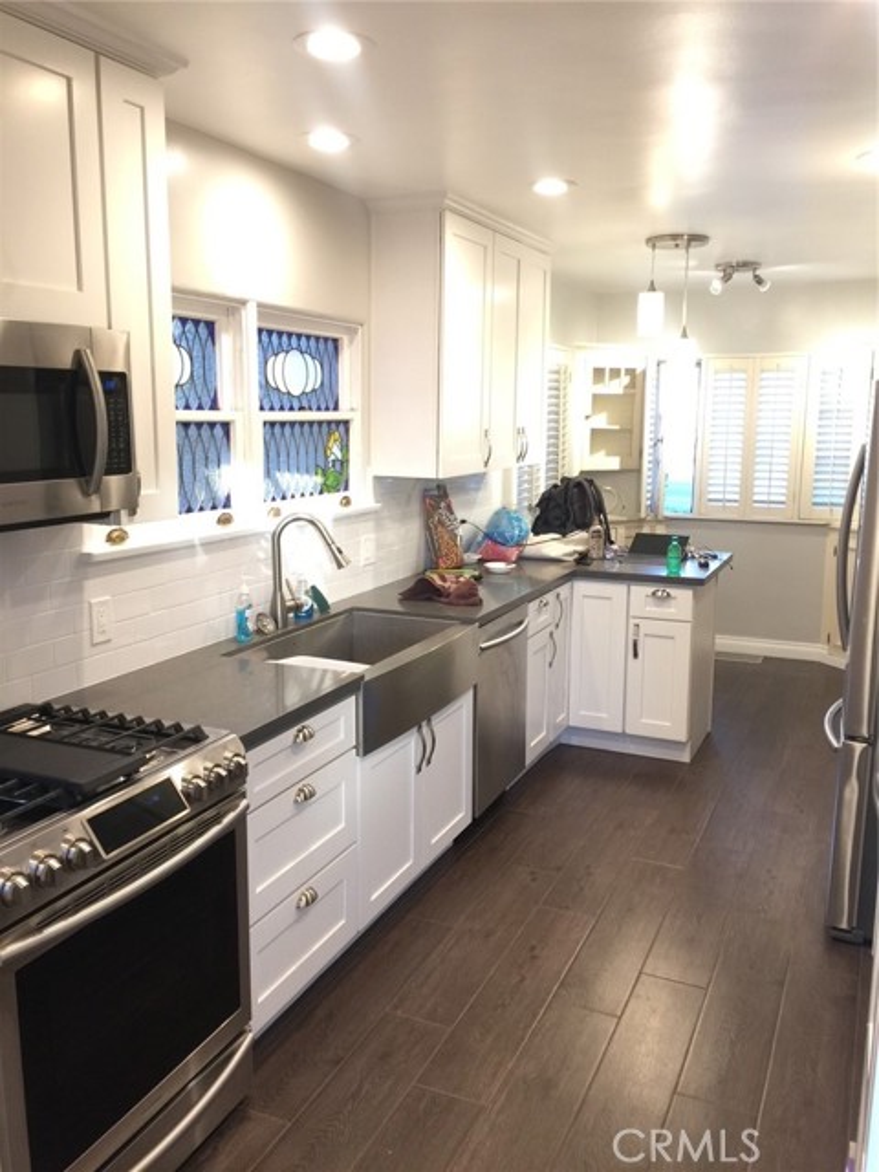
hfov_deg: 48.2
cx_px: 440
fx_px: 982
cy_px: 586
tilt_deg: -9.4
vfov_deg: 61.7
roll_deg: -0.6
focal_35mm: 29
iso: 64
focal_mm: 4.15
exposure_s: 1/15
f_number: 2.2
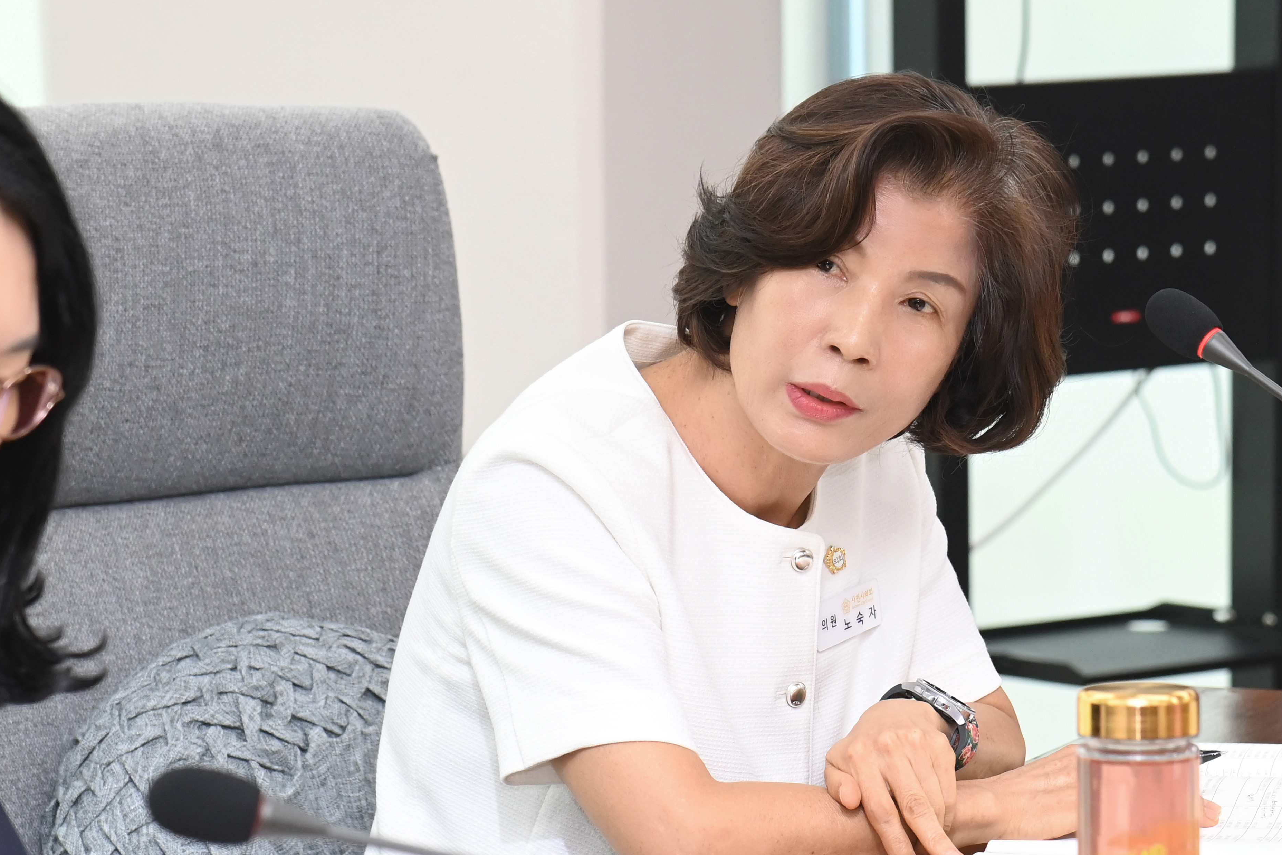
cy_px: 558
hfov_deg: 11.4
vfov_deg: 7.6
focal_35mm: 180
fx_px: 6410
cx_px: 938
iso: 2500
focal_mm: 120
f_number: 6.3
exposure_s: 1/250
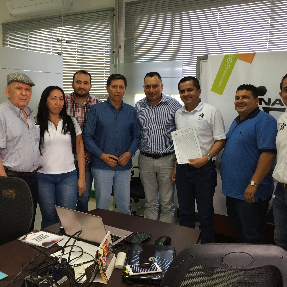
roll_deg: -2.2
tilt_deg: -8.7
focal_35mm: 35
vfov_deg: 47.2
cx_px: 125
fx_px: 328
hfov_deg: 47.1
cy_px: 144
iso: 80
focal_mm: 4.15
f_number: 2.2
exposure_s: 1/30
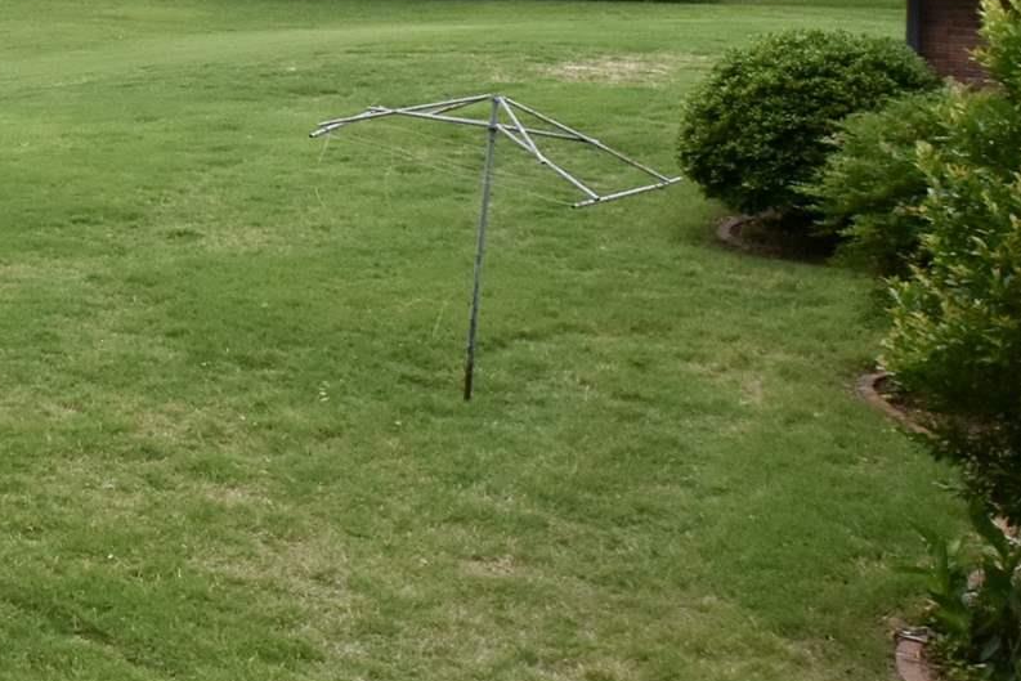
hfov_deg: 23.3
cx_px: -618
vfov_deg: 19.9
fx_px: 1814
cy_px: -144
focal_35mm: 64
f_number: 11
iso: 400
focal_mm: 11
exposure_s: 1/50
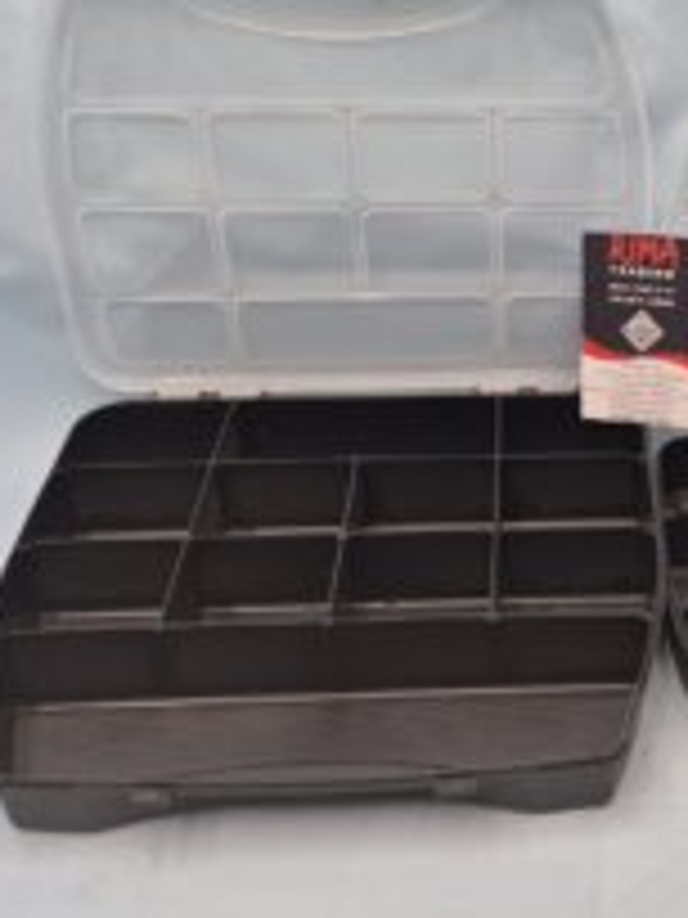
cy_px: 288
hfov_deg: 30.8
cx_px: 612
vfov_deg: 41.4
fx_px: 1193
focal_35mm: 45
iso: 32
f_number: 1.8
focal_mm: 5.4
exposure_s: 1/66
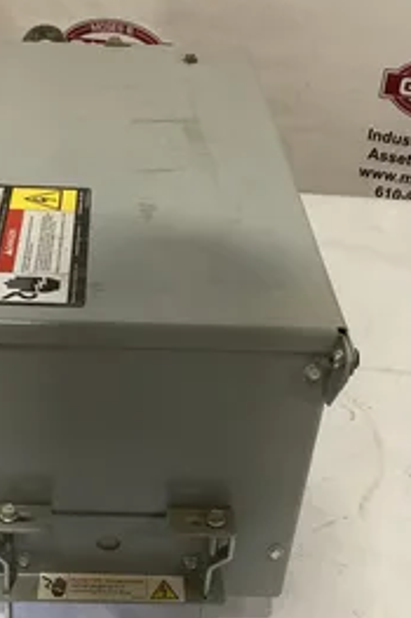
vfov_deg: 40.0
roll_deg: +0.1
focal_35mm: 49
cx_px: 120
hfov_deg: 27.2
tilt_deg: -37.4
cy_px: 402
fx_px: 840
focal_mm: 3.3
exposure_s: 1/50
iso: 200
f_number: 2.4
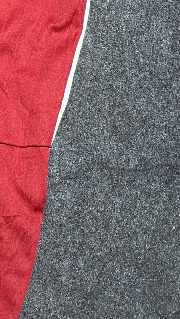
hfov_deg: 14.3
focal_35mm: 77
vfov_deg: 27.3
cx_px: -120
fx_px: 653
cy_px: 94
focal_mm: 4.2
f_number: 1.6
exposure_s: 1/50
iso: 160
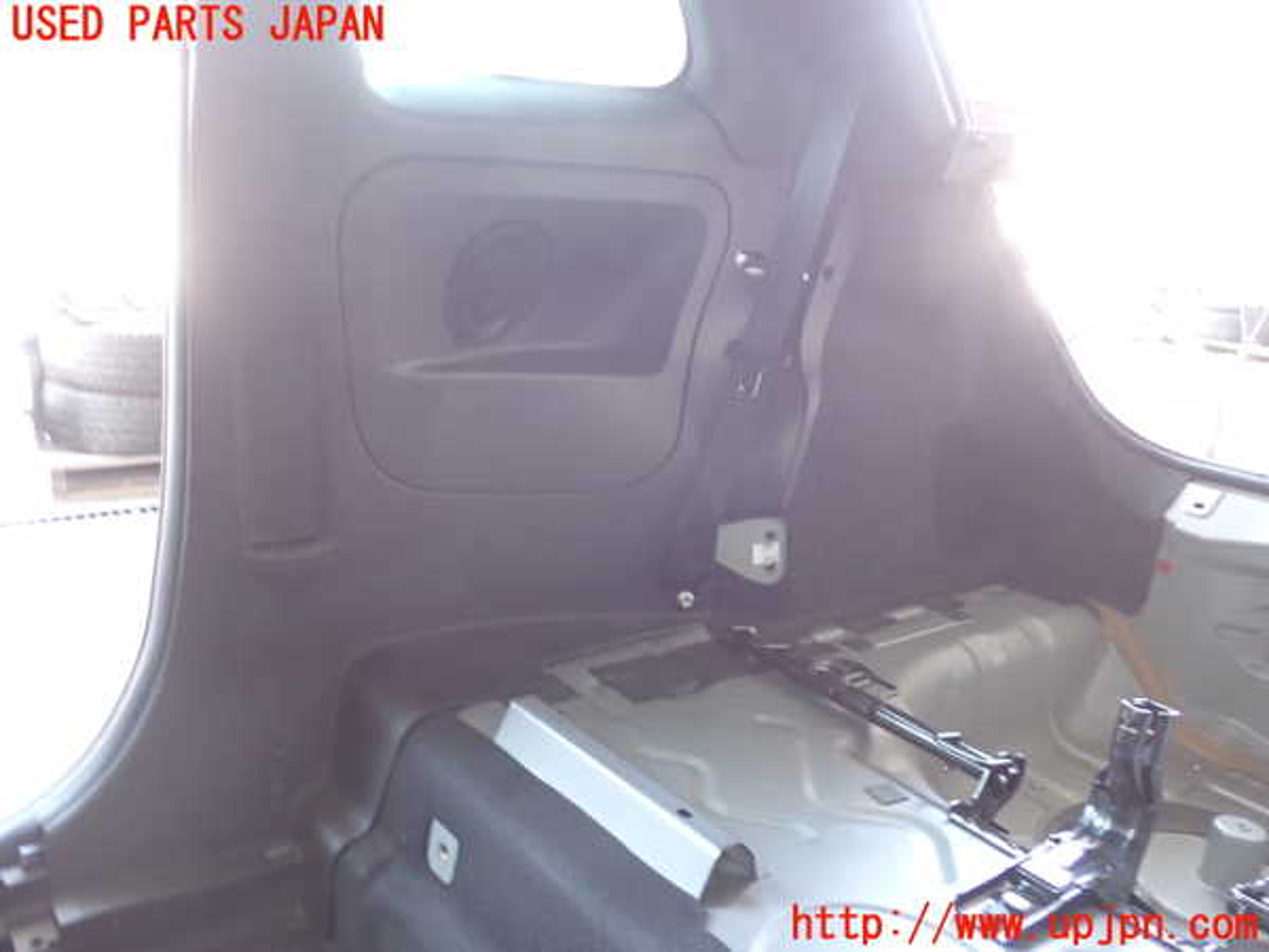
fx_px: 1100
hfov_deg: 60.0
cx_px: 634
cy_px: 476
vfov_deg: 46.8
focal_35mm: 30
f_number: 2.3
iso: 320
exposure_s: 1/30
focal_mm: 5.4
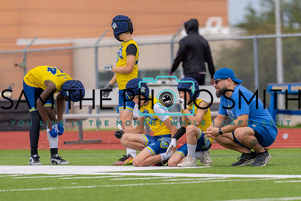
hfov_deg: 5.1
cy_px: 127
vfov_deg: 3.4
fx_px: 3360
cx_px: 194
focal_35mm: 402
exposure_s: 1/2000
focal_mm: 200
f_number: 2.8
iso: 100
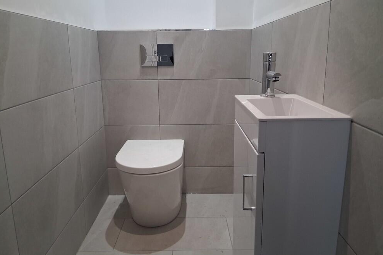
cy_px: 118
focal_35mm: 28
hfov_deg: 65.5
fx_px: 298
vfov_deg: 46.4
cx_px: 189
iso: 320
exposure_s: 1/100
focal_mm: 3.98
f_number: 1.8
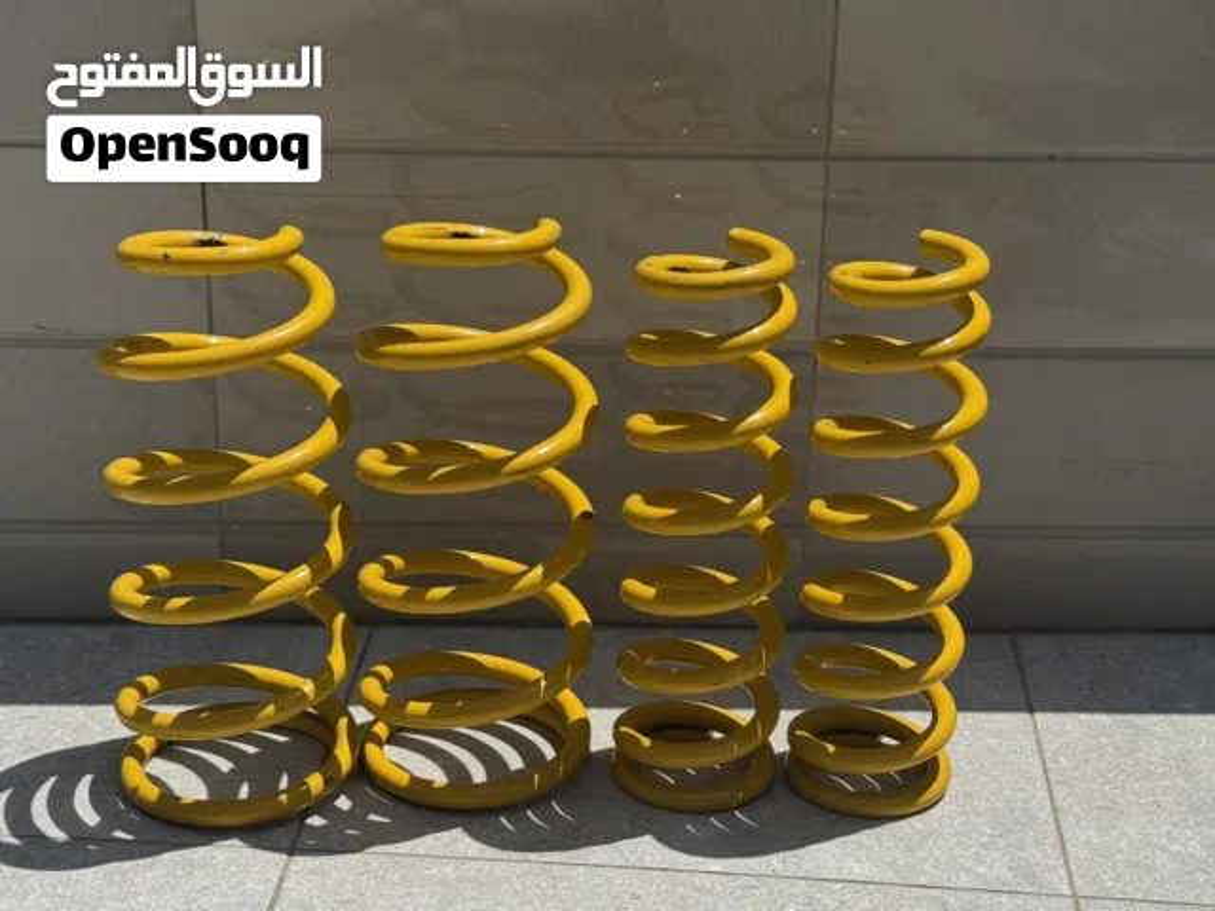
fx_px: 1685
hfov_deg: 39.7
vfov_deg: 30.3
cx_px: 608
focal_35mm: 48
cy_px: 456
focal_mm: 6.76
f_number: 1.78
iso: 80
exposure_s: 1/9009
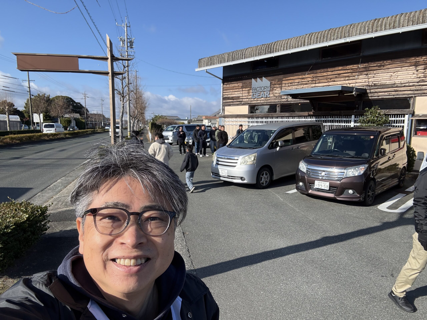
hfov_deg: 73.9
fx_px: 284
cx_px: 214
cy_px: 160
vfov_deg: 58.9
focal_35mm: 23
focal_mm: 2.69
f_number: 1.9
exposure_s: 1/1148
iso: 25
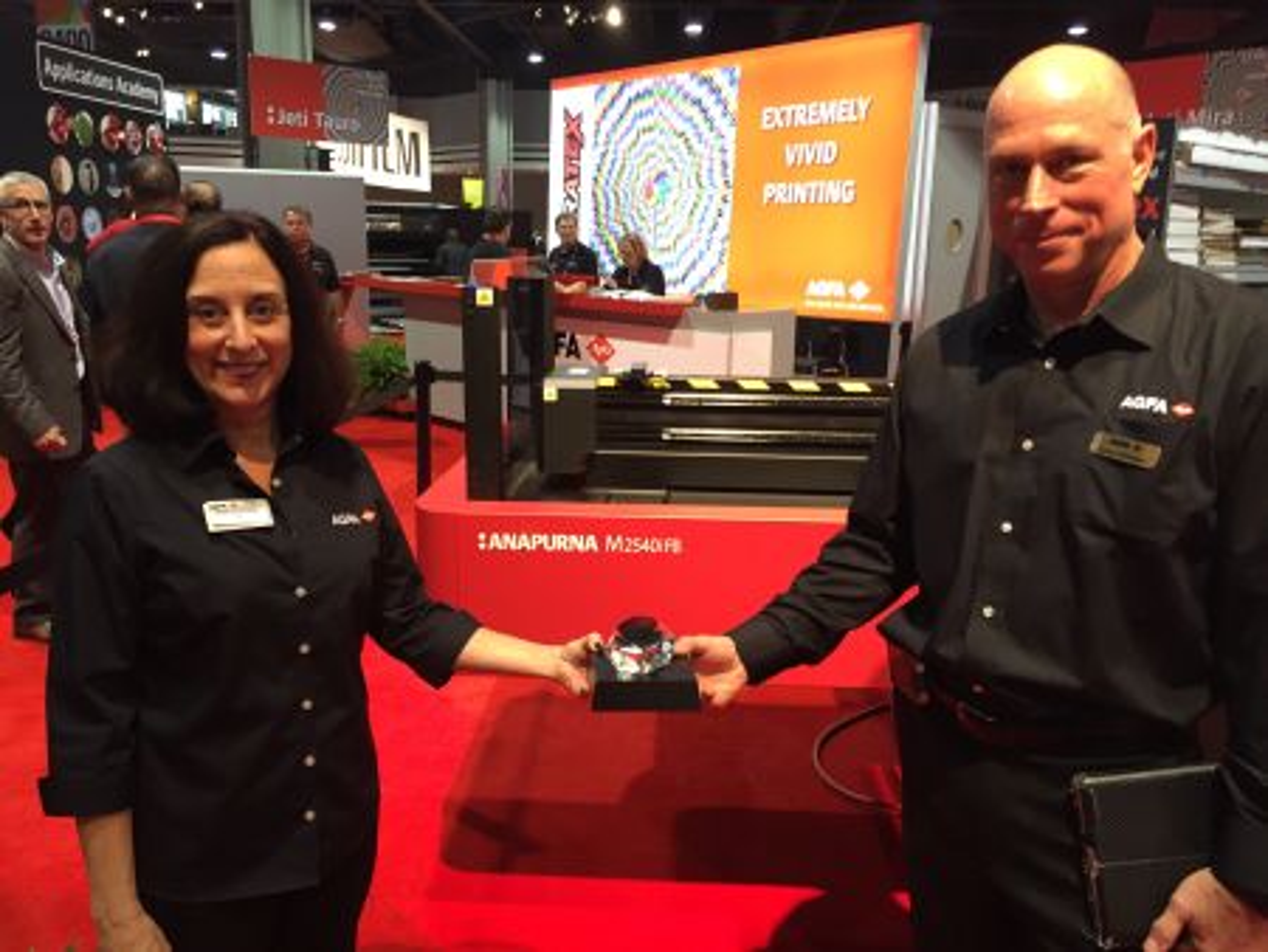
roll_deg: -1.6
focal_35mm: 29
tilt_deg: -12.5
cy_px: 476
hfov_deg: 61.6
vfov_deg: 48.3
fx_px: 1063
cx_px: 634
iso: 160
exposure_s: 1/30
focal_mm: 4.15
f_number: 2.2
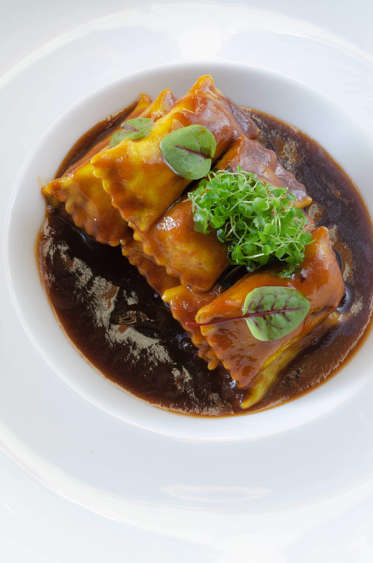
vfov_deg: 23.2
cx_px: 215
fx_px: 1374
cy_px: 256
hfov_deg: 15.5
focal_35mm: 88
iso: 100
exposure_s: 4
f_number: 14
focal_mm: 50
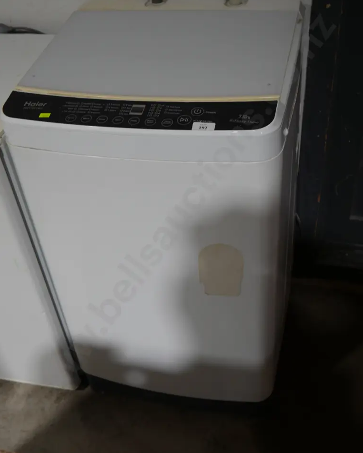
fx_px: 564
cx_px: 181
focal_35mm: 42
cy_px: 215
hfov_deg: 35.7
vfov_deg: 43.8
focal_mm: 20
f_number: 4.4
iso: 250
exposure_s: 1/60
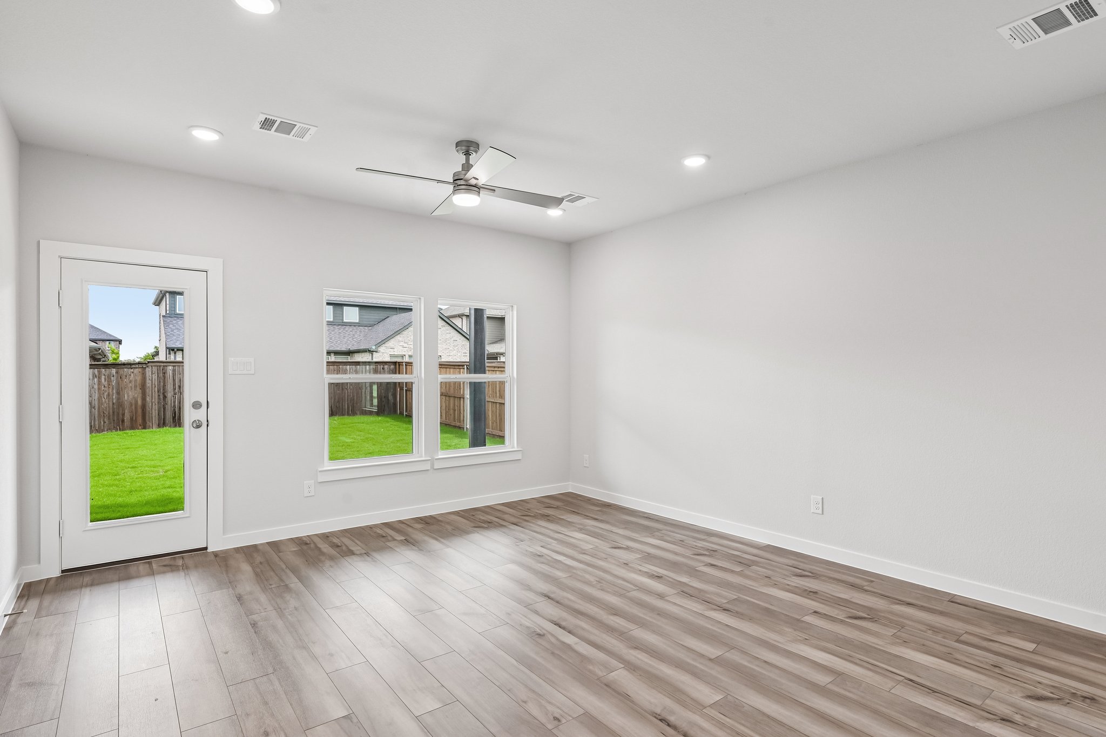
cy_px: 368
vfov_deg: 67.4
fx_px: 553
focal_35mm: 18
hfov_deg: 90.0
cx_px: 553
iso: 400
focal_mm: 18
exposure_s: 1/50
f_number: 8
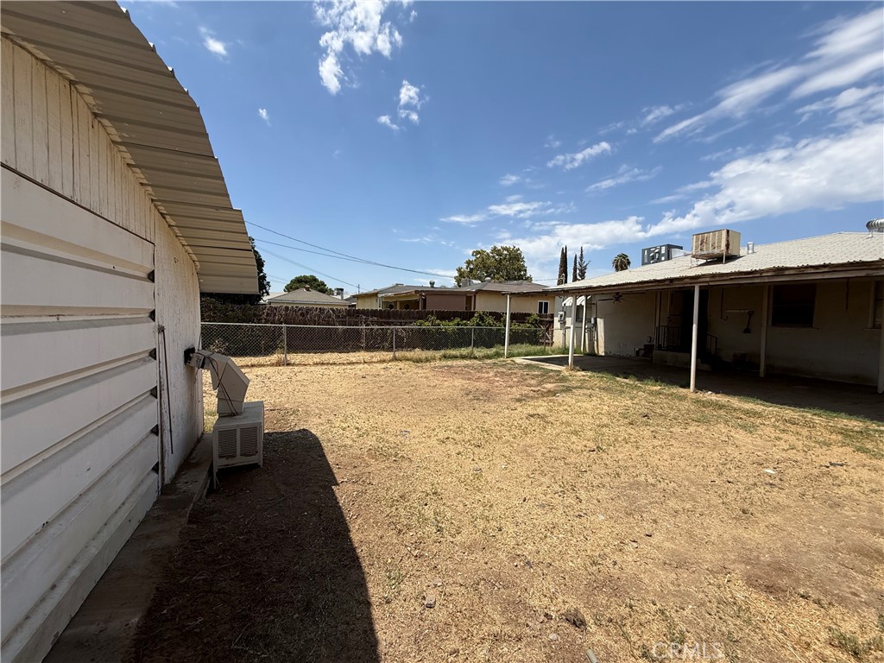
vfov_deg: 85.7
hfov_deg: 102.1
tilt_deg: -0.7
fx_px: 358
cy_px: 332
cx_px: 442
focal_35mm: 14
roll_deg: -2.6
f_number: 2.2
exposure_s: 1/3289
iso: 50
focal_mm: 2.22
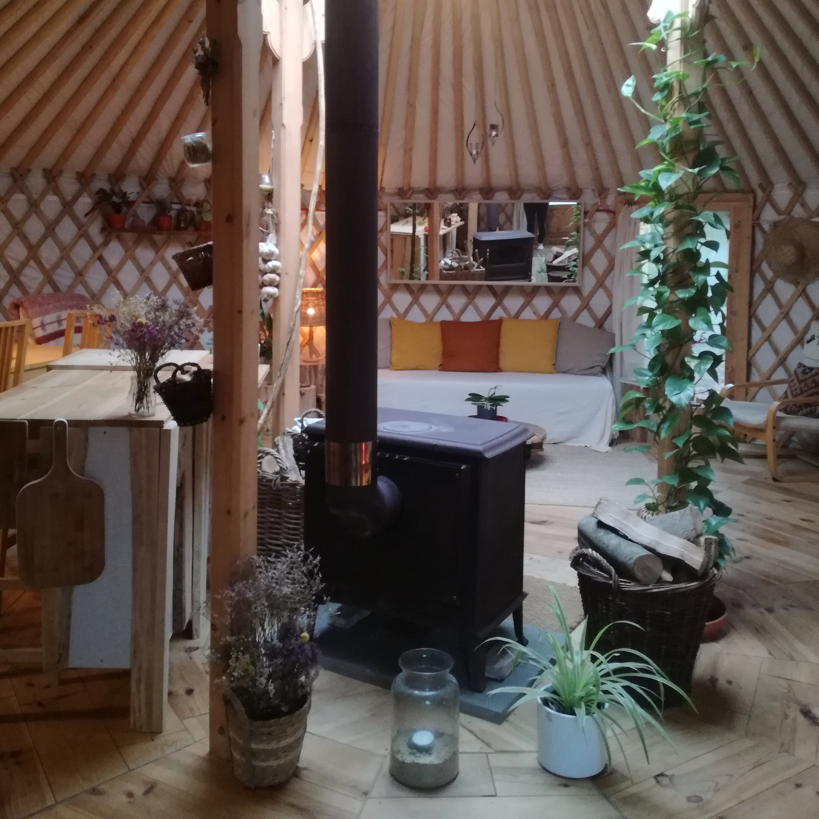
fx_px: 857
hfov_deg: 51.1
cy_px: 317
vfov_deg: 50.7
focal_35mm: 32
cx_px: 412
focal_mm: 3.79
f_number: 2
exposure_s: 1/20
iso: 500
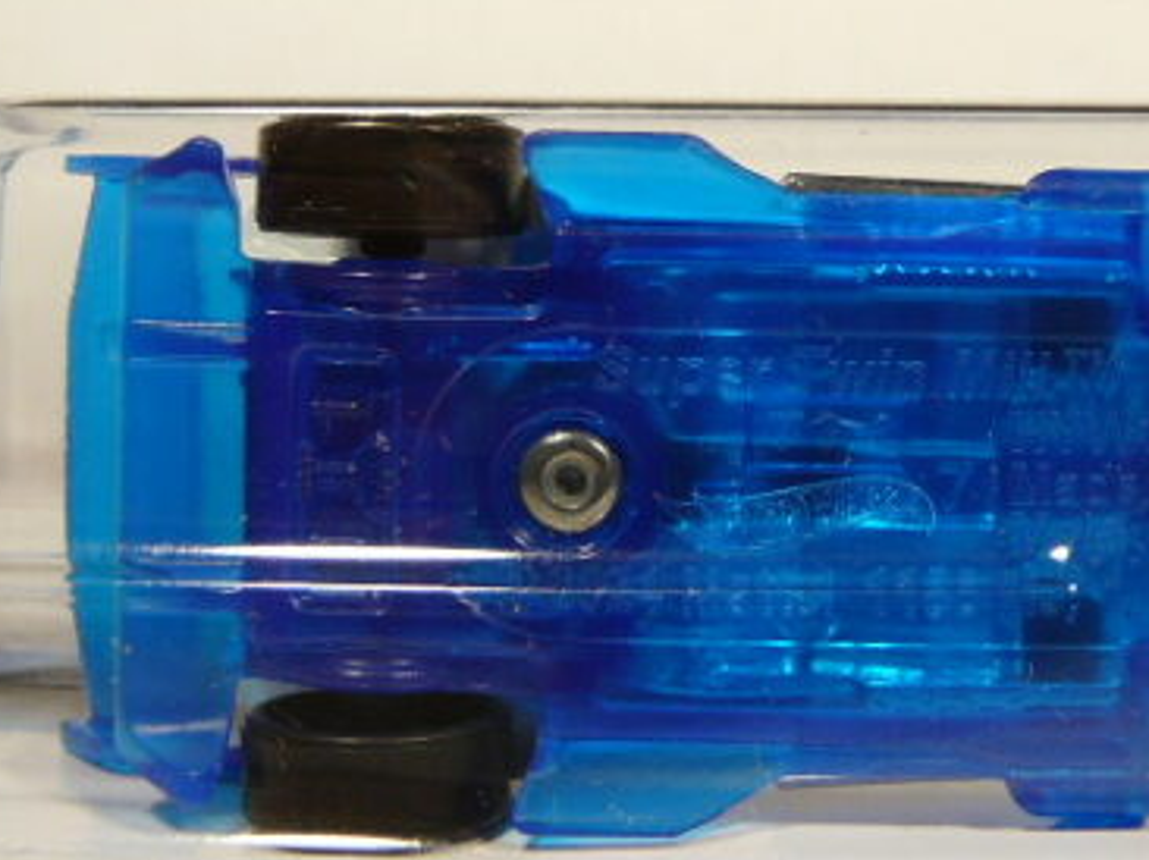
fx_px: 2123
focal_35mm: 64
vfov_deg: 22.8
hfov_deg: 29.9
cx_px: 841
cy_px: 314
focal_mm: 4.6
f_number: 2.8
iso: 100
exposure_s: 1/80
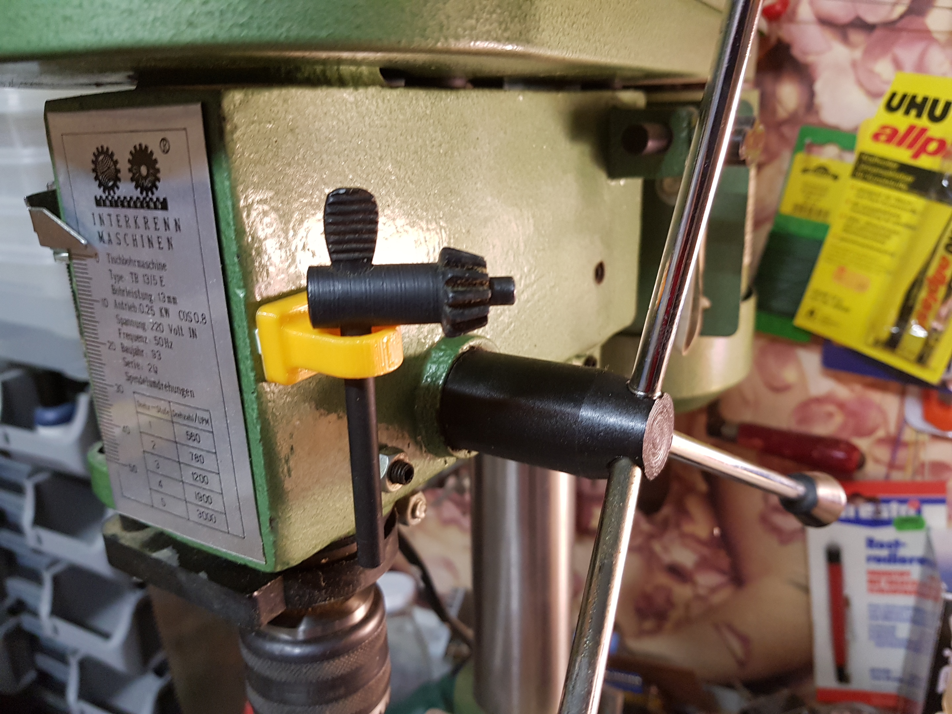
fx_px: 715
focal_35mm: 26
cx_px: 476
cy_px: 357
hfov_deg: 67.3
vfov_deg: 53.1
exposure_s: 1/14
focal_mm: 4.2
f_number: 1.7
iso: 250
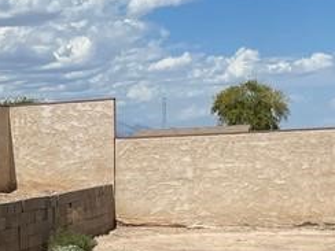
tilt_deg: -3.9
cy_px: 256
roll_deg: +0.8
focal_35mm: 109
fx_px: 1055
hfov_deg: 16.7
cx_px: -137
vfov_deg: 13.4
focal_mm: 4.2
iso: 32
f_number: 1.6
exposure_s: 1/8403
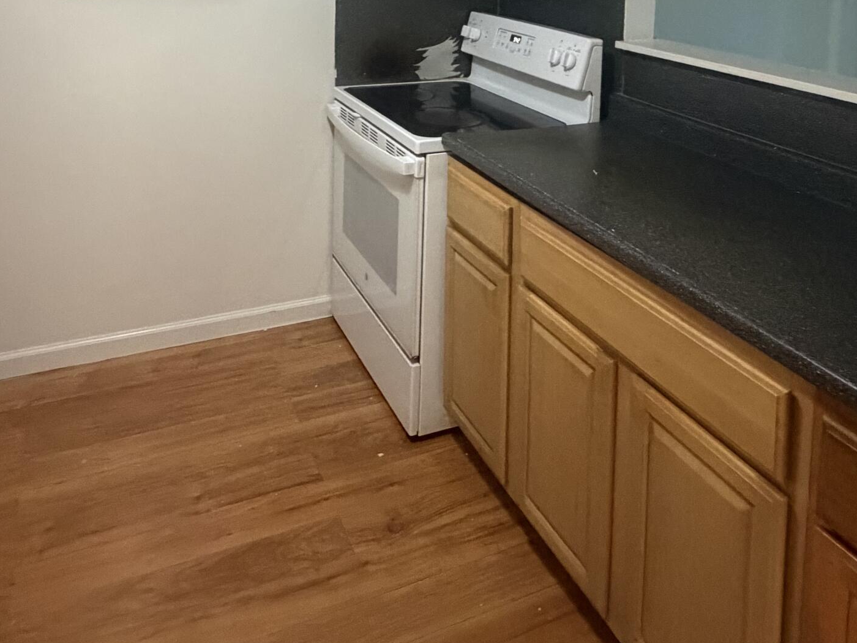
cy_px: -12
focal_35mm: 30
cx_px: 388
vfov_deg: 40.5
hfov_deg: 59.9
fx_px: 743
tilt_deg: -4.9
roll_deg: -0.2
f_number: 2.2
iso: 800
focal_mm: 2.22
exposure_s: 1/60
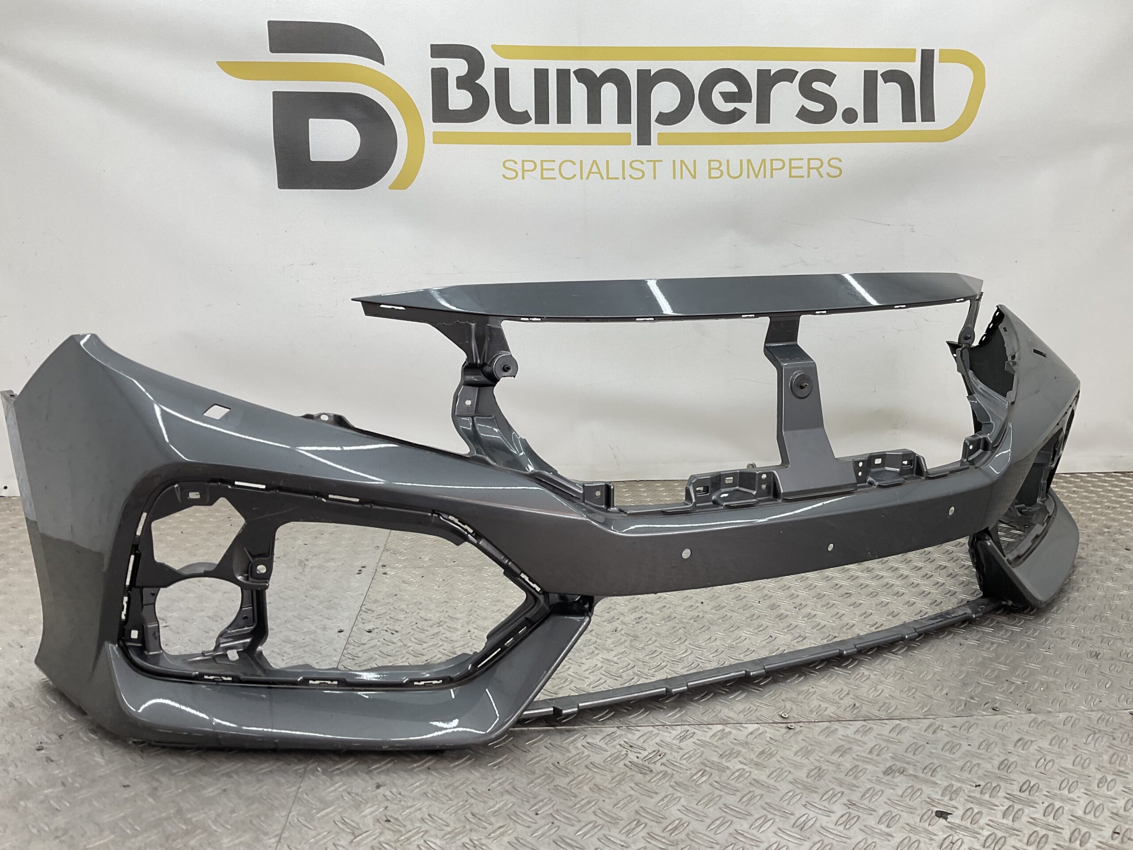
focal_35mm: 29
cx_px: 566
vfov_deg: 48.2
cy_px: 425
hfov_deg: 61.7
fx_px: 949
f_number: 1.8
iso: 25
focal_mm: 3
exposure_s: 1/100
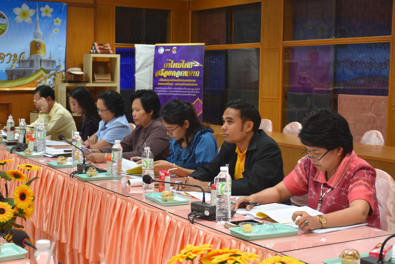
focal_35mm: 60
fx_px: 658
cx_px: 198
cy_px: 132
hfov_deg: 33.4
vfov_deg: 22.6
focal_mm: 40
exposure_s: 1/60
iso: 1000
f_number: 4.5
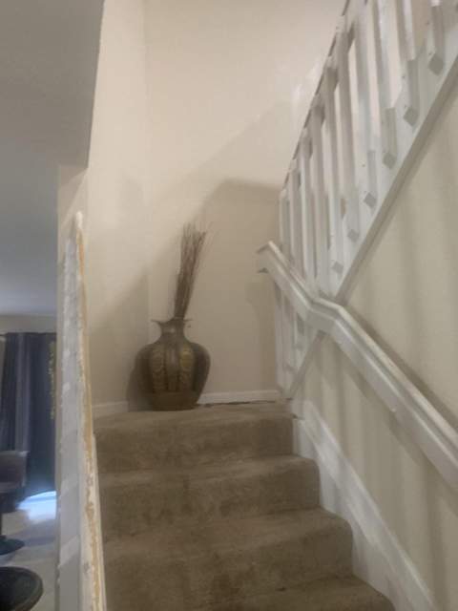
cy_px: 306
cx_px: 229
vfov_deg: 67.3
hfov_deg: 53.1
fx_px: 459
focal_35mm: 26
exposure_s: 1/40
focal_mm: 4.25
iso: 320
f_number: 1.8
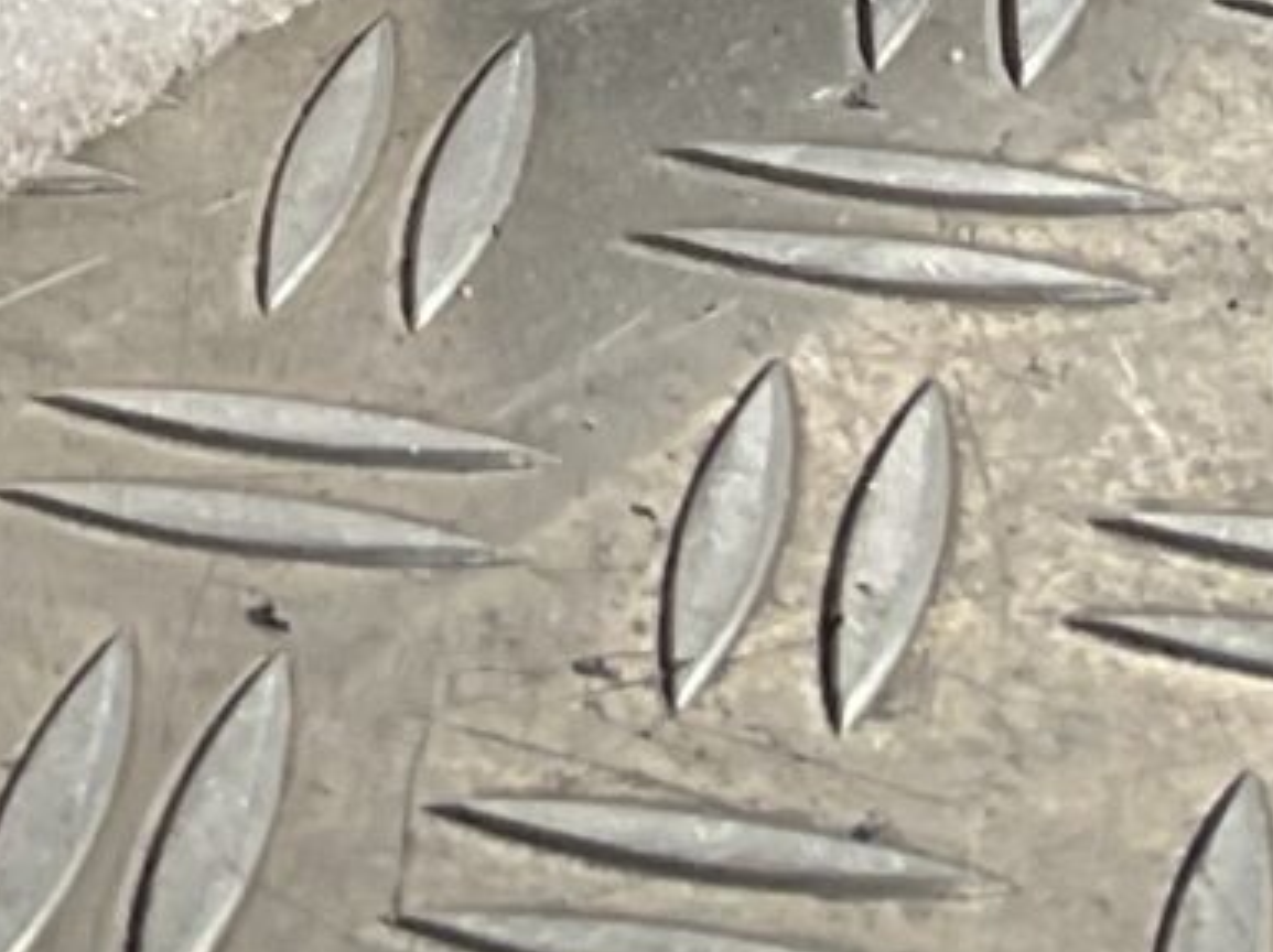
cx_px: -443
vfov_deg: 6.9
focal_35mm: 193
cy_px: -1917
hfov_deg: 10.0
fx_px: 7091
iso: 16
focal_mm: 3
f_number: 1.8
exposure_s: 1/2667
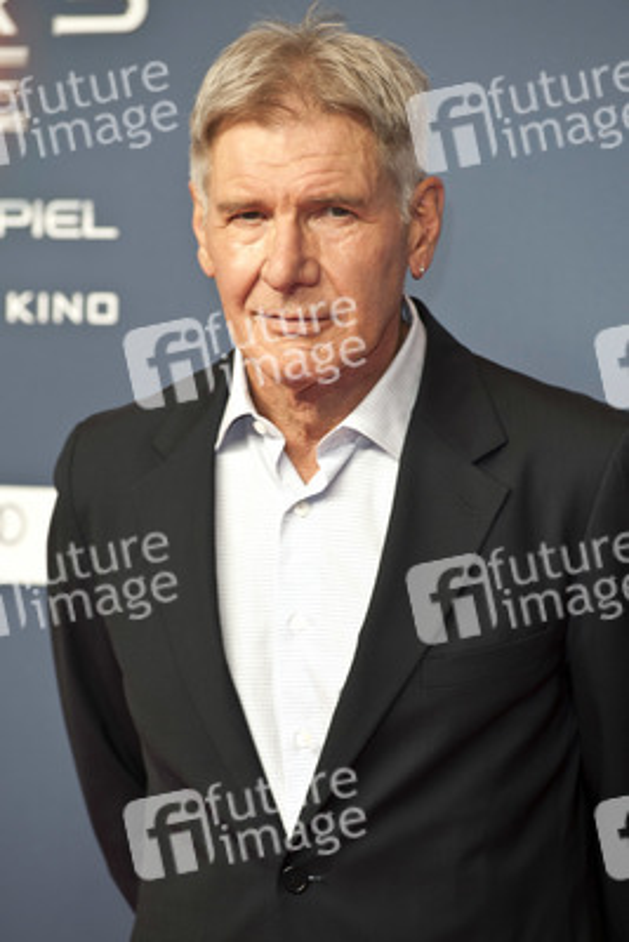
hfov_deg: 8.9
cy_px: 471
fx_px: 4058
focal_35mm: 155
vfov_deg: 13.2
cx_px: 314
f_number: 5
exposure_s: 1/125
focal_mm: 155
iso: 1000
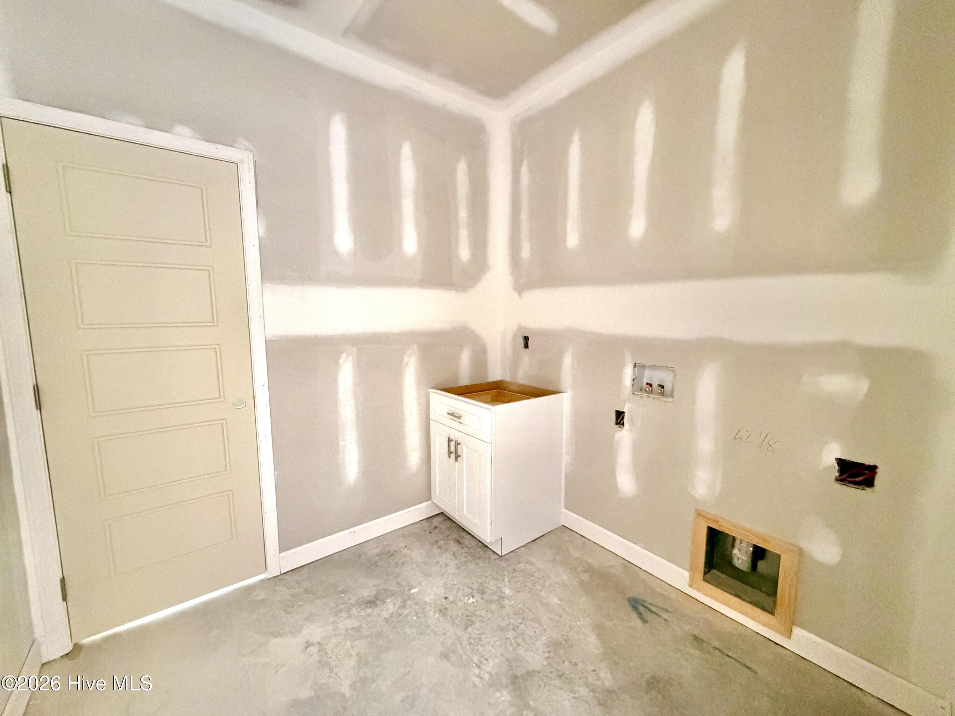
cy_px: 358
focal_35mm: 14
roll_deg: +0.6
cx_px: 478
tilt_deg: -6.8
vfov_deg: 85.7
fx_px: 386
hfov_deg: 102.1
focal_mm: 2.22
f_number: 2.2
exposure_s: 1/60
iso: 1000
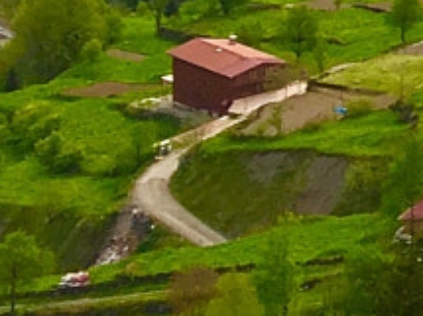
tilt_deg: -9.6
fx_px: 2638
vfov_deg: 6.7
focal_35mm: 216
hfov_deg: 7.8
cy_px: -277
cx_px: 1328
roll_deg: +1.0
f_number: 2.2
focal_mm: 4.15
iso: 25
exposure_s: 1/469
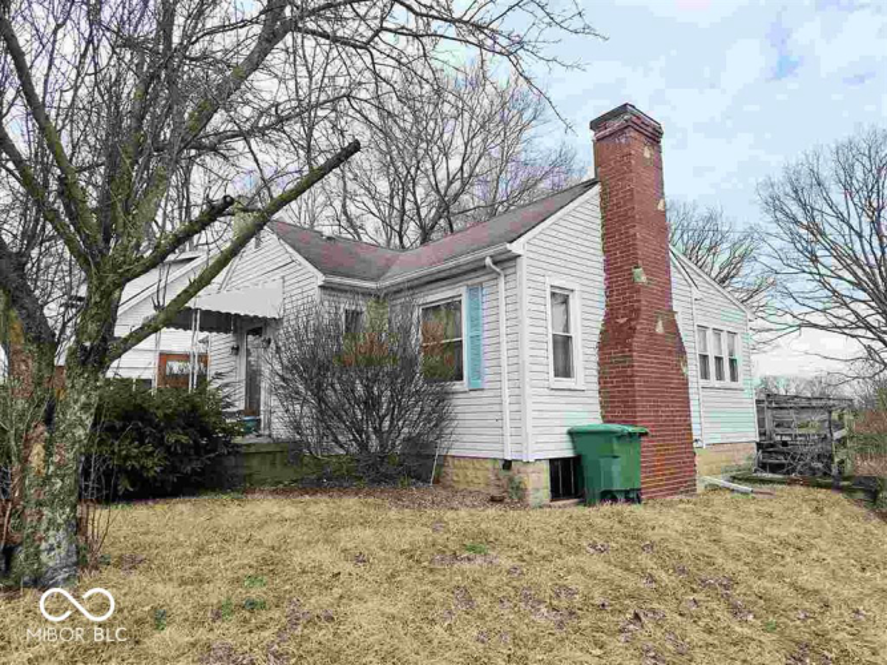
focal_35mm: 23
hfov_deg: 73.9
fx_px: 589
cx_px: 444
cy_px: 332
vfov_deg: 58.9
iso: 10
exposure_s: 1/417
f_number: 1.7
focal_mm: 6.3
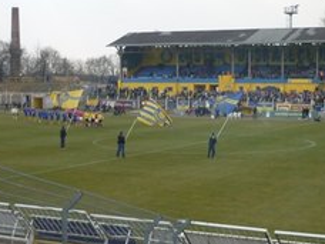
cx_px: 153
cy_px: 106
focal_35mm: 77
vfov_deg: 19.1
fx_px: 723
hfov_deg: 25.3
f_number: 2.8
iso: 80
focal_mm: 5.5
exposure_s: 1/500
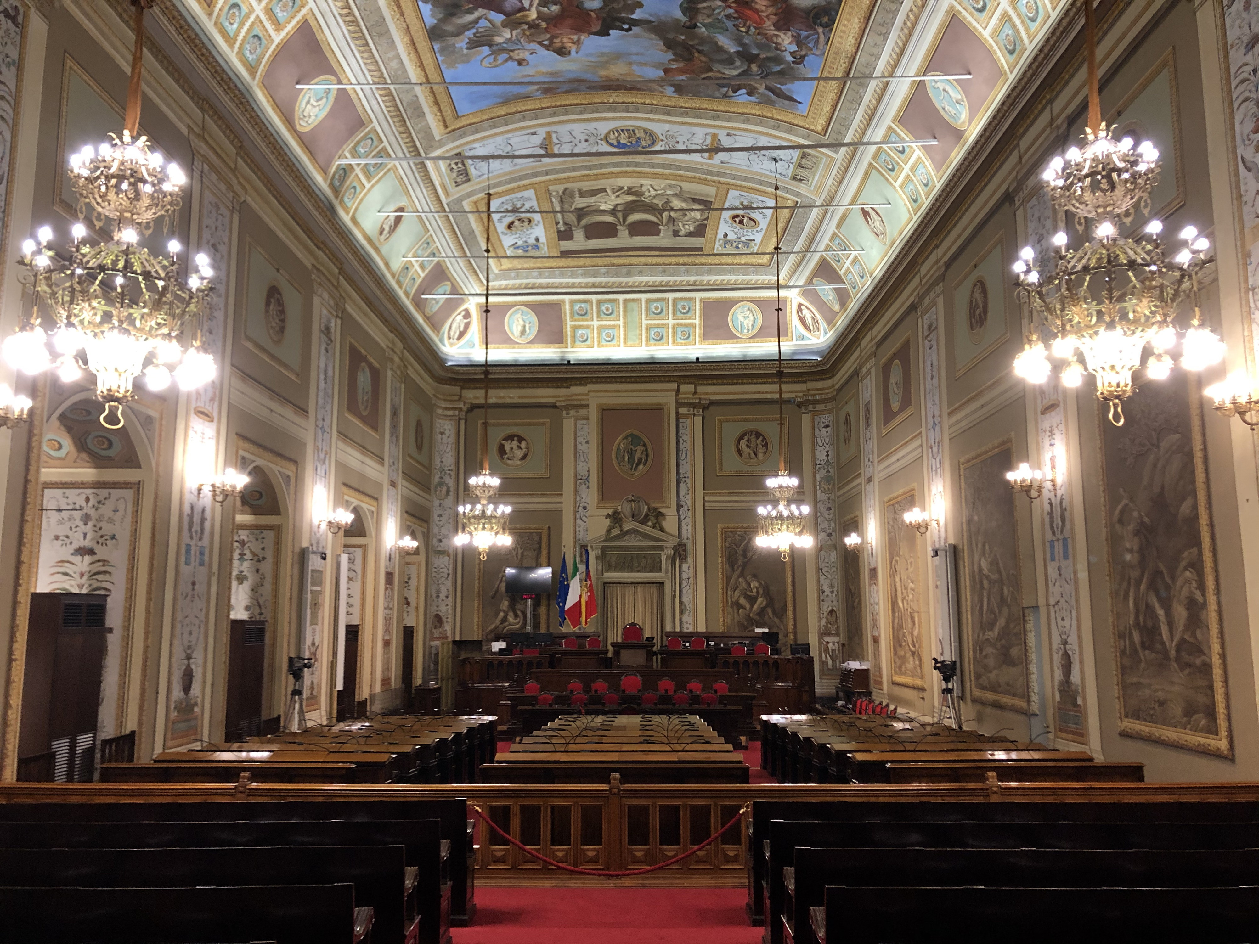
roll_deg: +0.9
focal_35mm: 28
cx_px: 630
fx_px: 1018
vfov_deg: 49.7
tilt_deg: +7.7
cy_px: 472
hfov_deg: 63.4
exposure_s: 1/17
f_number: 1.8
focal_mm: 4
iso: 64
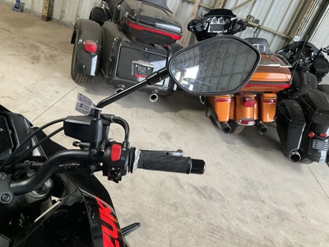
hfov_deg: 61.7
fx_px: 276
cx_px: 164
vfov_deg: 48.2
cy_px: 124
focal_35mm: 29
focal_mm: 3
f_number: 1.8
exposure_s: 1/60
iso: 160
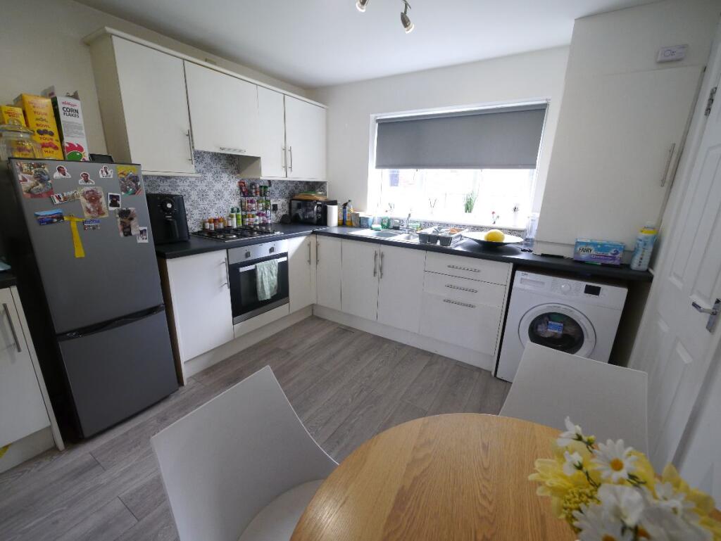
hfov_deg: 102.0
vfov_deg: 85.7
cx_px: 360
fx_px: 292
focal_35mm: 14
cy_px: 270
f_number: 4
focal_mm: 7
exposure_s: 1/60
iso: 640
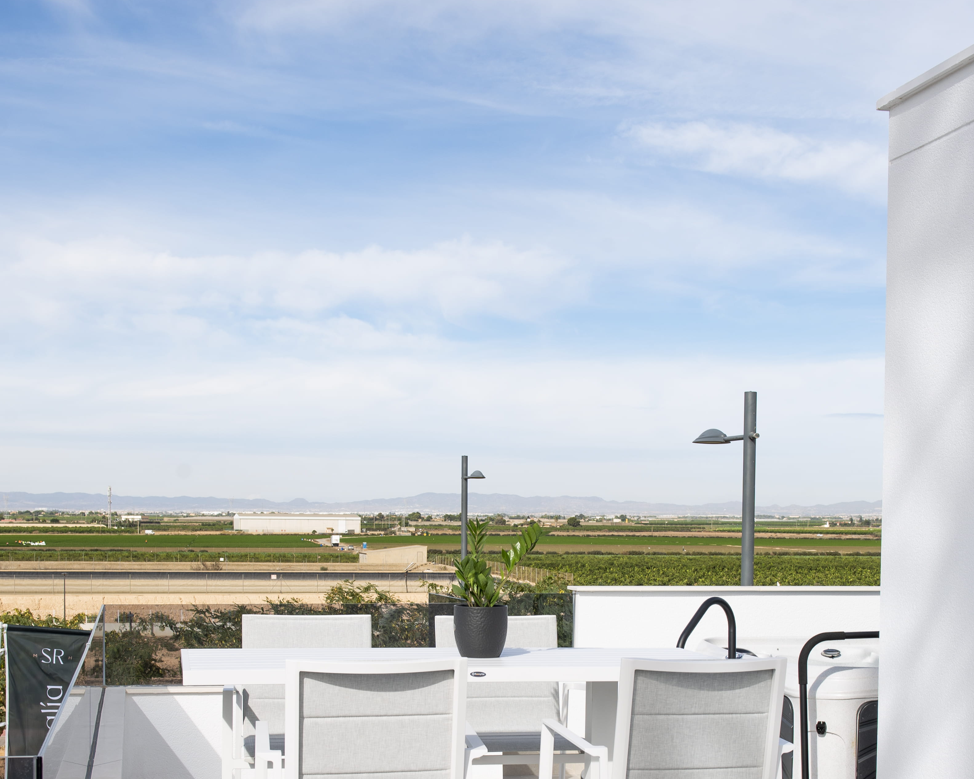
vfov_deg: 26.2
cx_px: 502
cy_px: 615
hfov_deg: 33.0
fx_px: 1643
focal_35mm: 57
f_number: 9
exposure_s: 1/160
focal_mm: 32
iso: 100
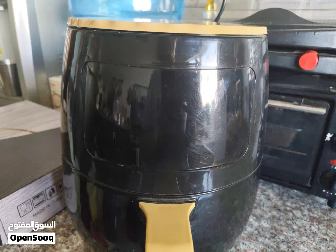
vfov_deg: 58.9
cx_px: 168
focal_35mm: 23
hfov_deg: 73.9
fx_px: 223
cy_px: 126
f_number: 1.9
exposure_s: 1/100
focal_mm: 6.12
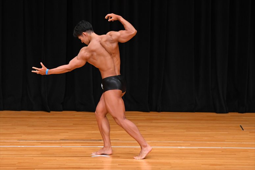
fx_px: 1912
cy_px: 85
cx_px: 128
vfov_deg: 5.1
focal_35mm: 270
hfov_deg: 7.6
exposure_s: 1/400
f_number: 5.6
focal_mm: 180
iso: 3200
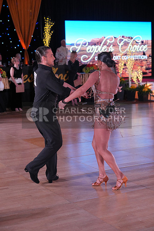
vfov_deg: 29.6
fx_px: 436
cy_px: 116
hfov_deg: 20.0
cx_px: 77
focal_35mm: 68
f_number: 4
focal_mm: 68
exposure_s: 1/400
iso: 1600
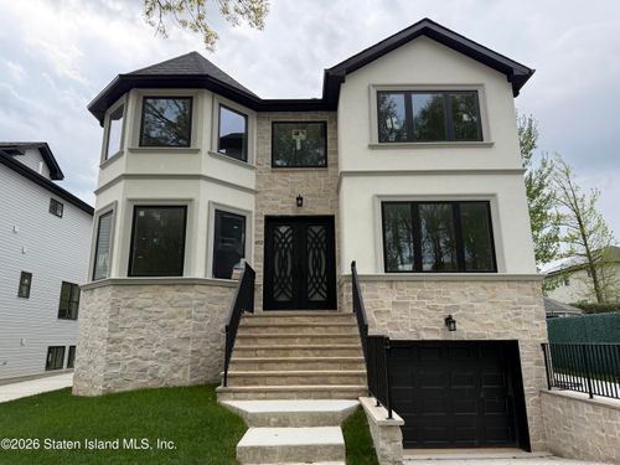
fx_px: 430
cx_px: 310
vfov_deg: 56.8
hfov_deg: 71.6
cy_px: 232
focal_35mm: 24
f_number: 1.78
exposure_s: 1/3145
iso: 100
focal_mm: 6.76
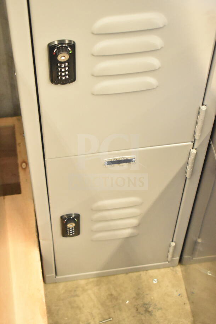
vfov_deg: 28.1
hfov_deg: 18.9
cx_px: 108
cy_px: 162
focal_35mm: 72
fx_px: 647
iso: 7200
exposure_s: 1/80
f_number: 5.3
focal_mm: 48
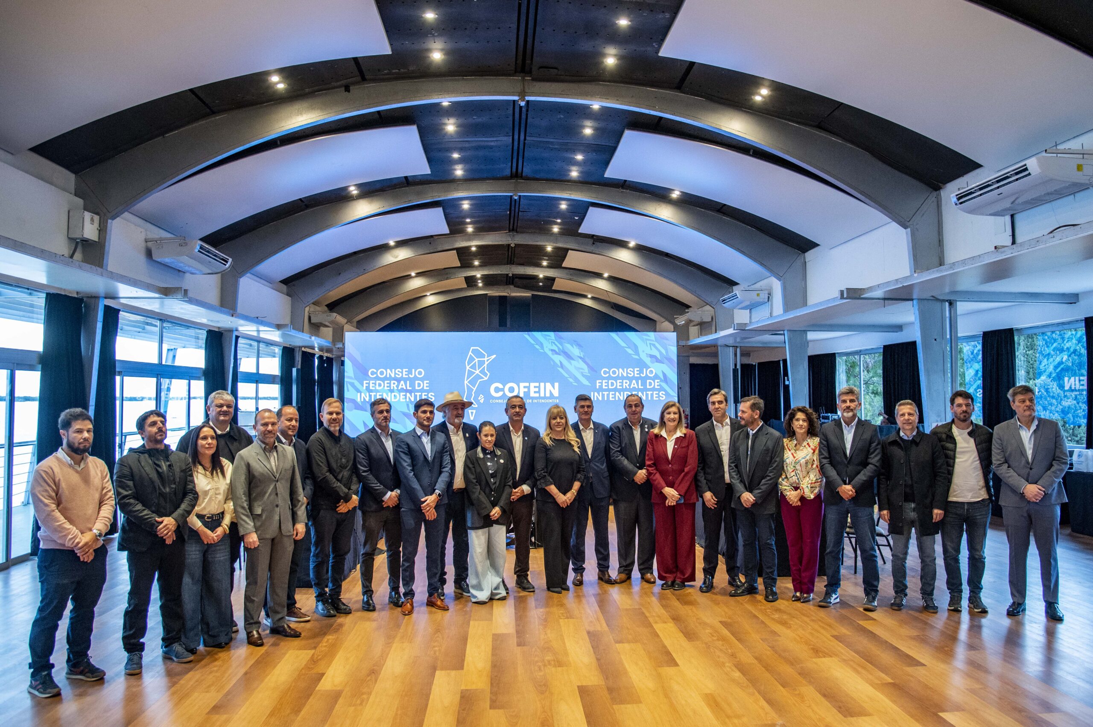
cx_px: 546
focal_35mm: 24
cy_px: 364
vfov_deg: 53.1
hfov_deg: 73.8
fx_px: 728
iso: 2500
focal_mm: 24
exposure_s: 1/100
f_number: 4.5
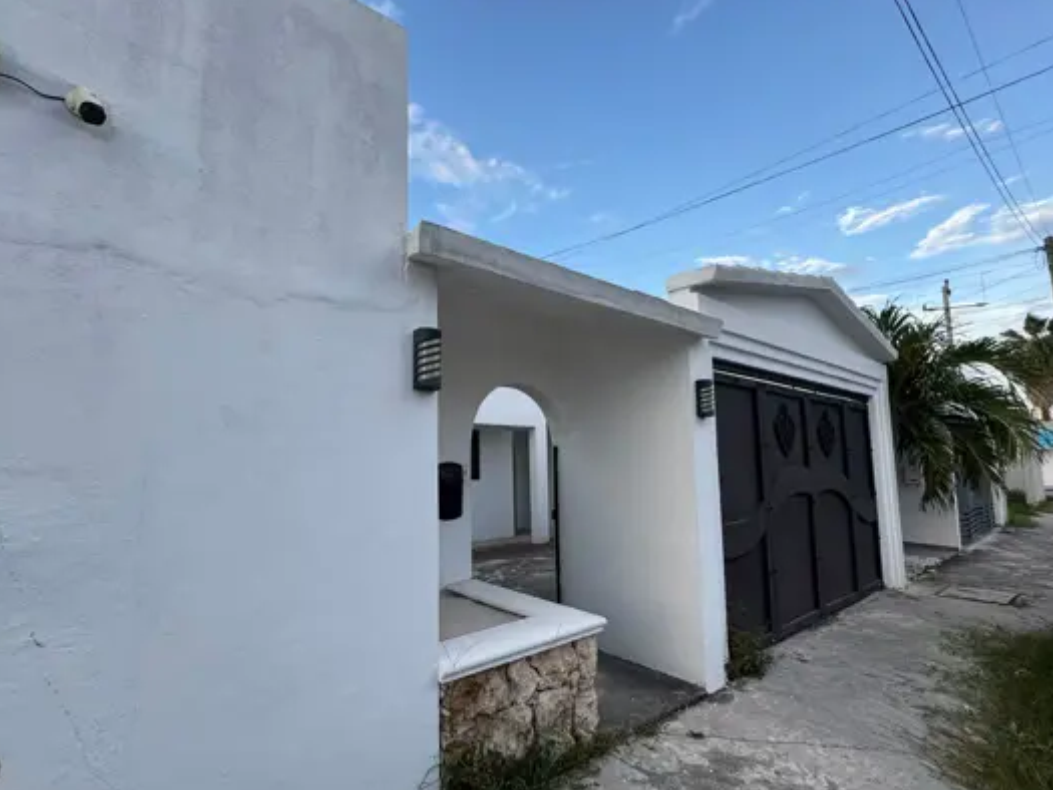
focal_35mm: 16
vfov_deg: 78.0
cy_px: 425
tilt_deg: +5.8
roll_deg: +1.4
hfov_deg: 94.3
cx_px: 485
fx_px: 487
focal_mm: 2.22
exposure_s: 1/232
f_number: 2.2
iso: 40
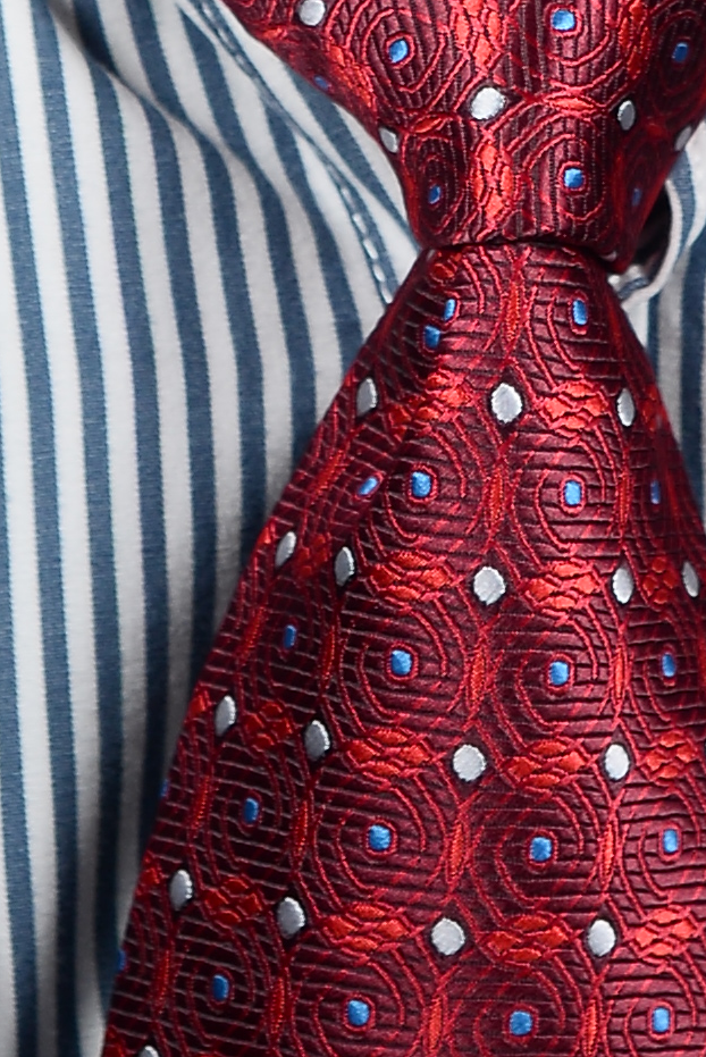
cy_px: -1047
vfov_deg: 6.2
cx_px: 462
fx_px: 9487
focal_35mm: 323
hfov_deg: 4.3
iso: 200
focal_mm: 50
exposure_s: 1/200
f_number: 5.6
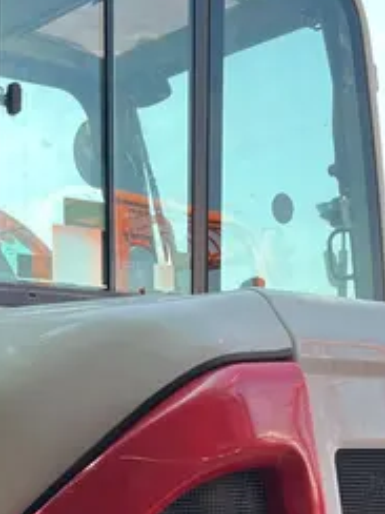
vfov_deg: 22.7
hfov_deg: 18.9
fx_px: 1157
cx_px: 156
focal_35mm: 78
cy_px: 637
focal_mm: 5.1
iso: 40
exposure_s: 1/293
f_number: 1.6
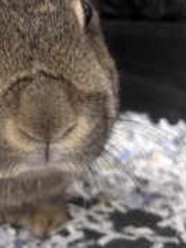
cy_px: 63
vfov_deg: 30.7
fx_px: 444
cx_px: -6
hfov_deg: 22.6
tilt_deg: -9.9
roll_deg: +1.6
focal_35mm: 62
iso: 400
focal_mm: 5.96
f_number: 1.6
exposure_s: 1/40
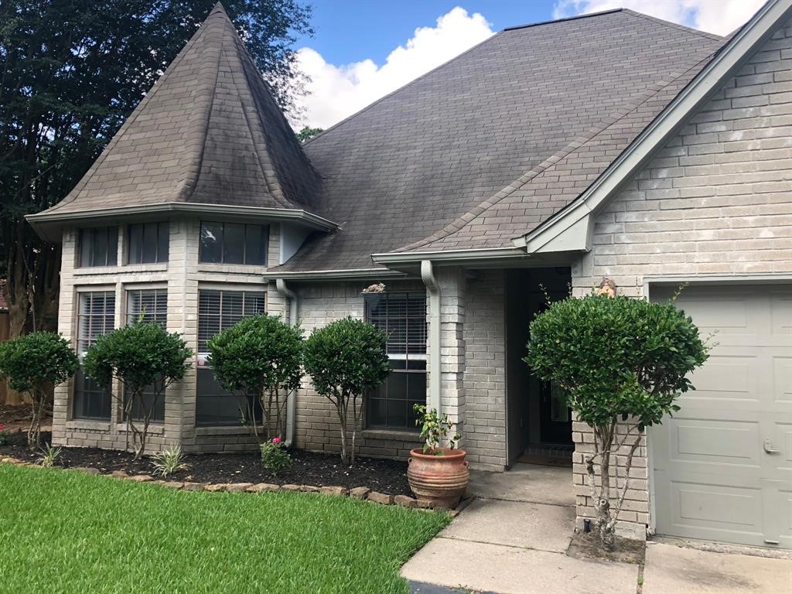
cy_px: 297
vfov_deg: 49.7
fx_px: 641
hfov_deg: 63.4
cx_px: 396
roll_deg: -0.6
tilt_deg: +4.4
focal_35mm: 28
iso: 20
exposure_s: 1/307
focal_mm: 4
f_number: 1.8
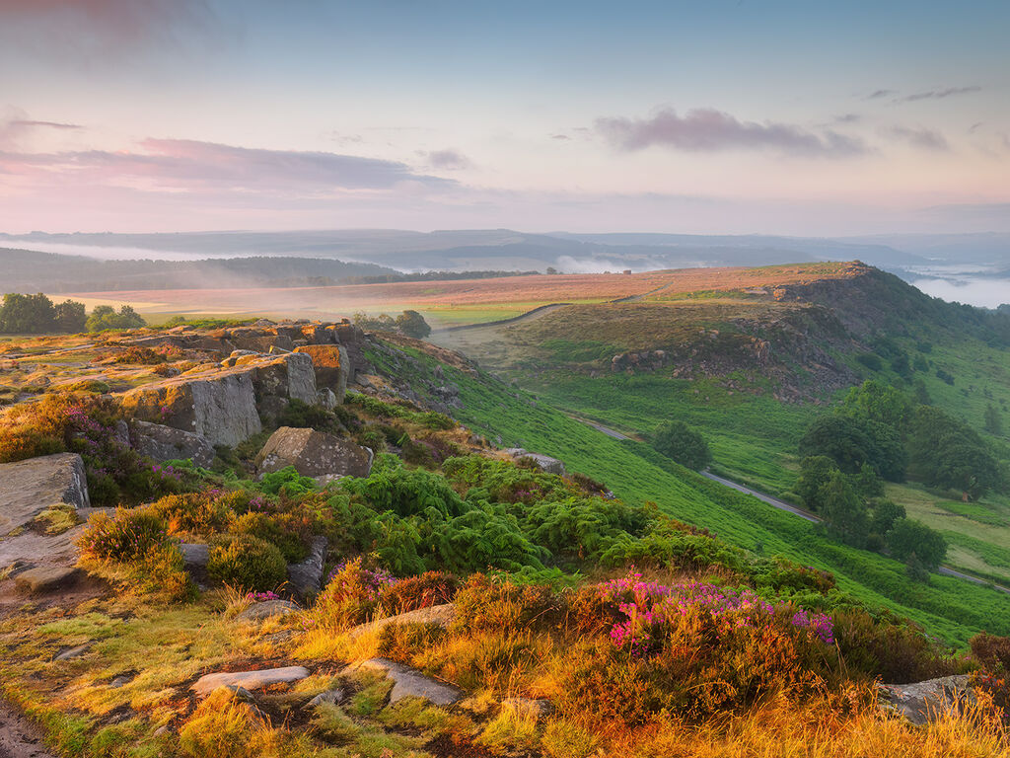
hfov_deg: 46.8
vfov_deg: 36.0
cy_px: 379
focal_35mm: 40
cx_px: 505
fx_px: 1167
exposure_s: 1/15
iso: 200
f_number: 6.3
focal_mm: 20
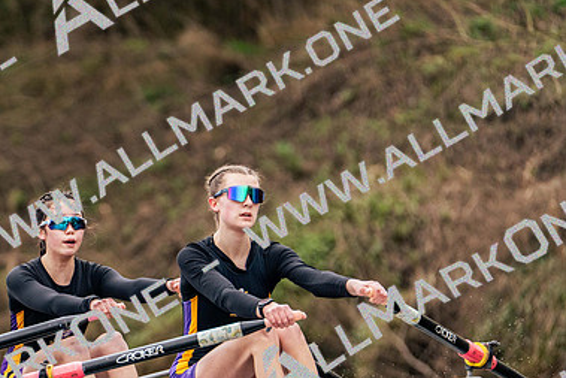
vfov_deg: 1.5
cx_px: 134
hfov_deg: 2.2
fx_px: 14453
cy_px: 274
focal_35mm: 919
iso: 2500
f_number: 6.3
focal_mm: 600
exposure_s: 1/2000
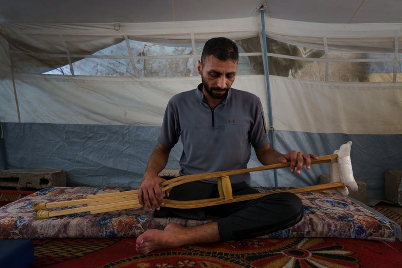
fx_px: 314
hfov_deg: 65.3
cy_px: 127
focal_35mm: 28
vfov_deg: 46.2
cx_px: 200
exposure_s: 1/80
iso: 800
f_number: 2.8
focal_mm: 25.1
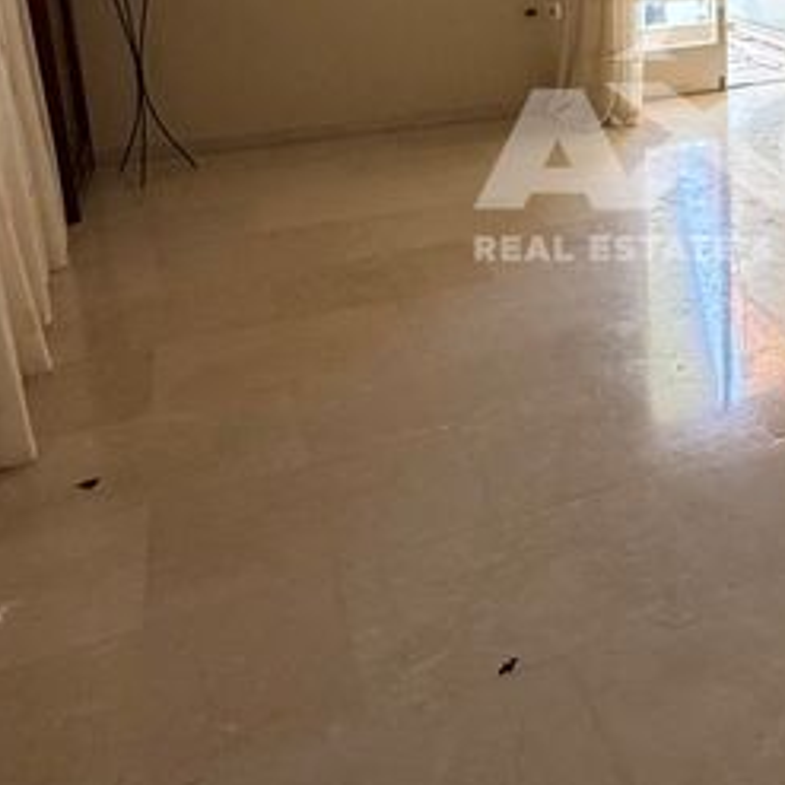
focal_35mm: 32
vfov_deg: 46.7
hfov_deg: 43.9
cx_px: 779
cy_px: 95
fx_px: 821
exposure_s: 1/99
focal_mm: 2.22
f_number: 2.2
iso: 125
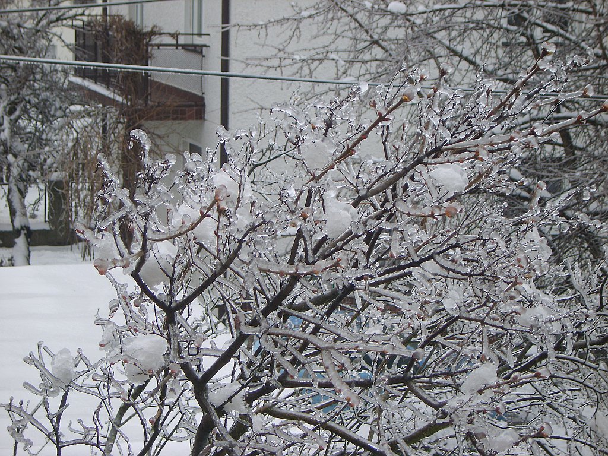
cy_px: 228
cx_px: 304
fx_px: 2002
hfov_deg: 17.3
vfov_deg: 13.0
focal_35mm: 114
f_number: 5.1
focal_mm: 23.4
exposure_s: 1/100
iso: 50
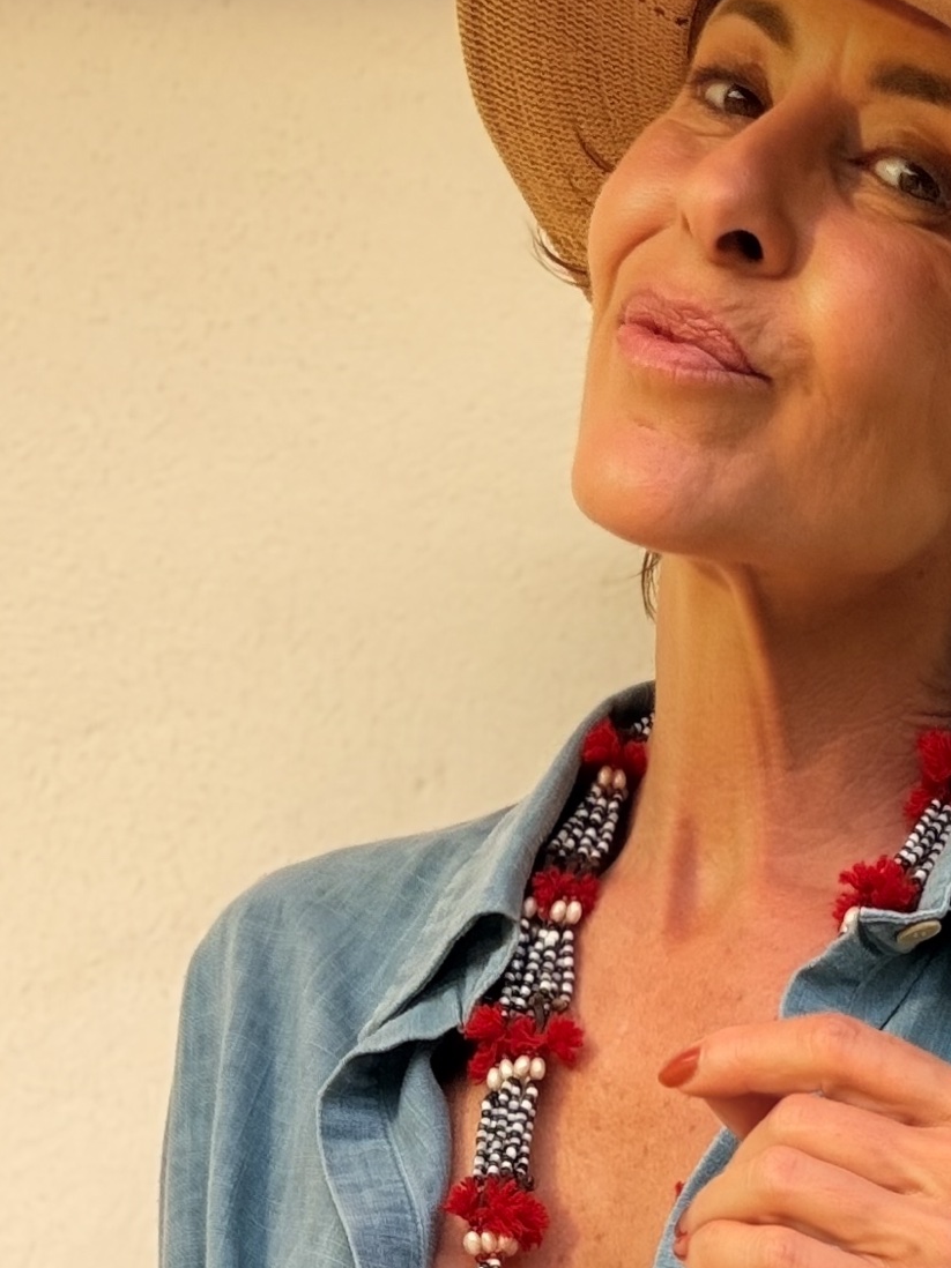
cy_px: 1708
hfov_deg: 17.8
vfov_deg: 21.3
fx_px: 3005
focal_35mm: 82
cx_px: 818
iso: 25
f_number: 1.9
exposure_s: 1/522
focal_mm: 2.71
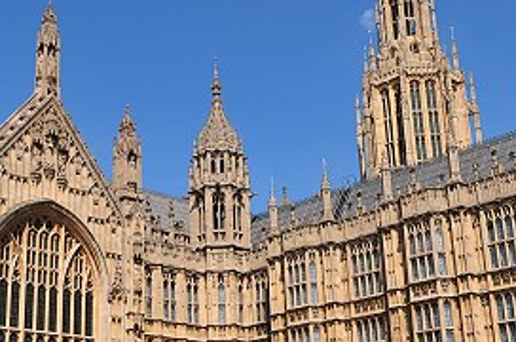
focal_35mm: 64
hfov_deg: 31.3
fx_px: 915
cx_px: 183
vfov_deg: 21.1
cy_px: 215
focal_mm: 22
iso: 200
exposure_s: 1/500
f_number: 11
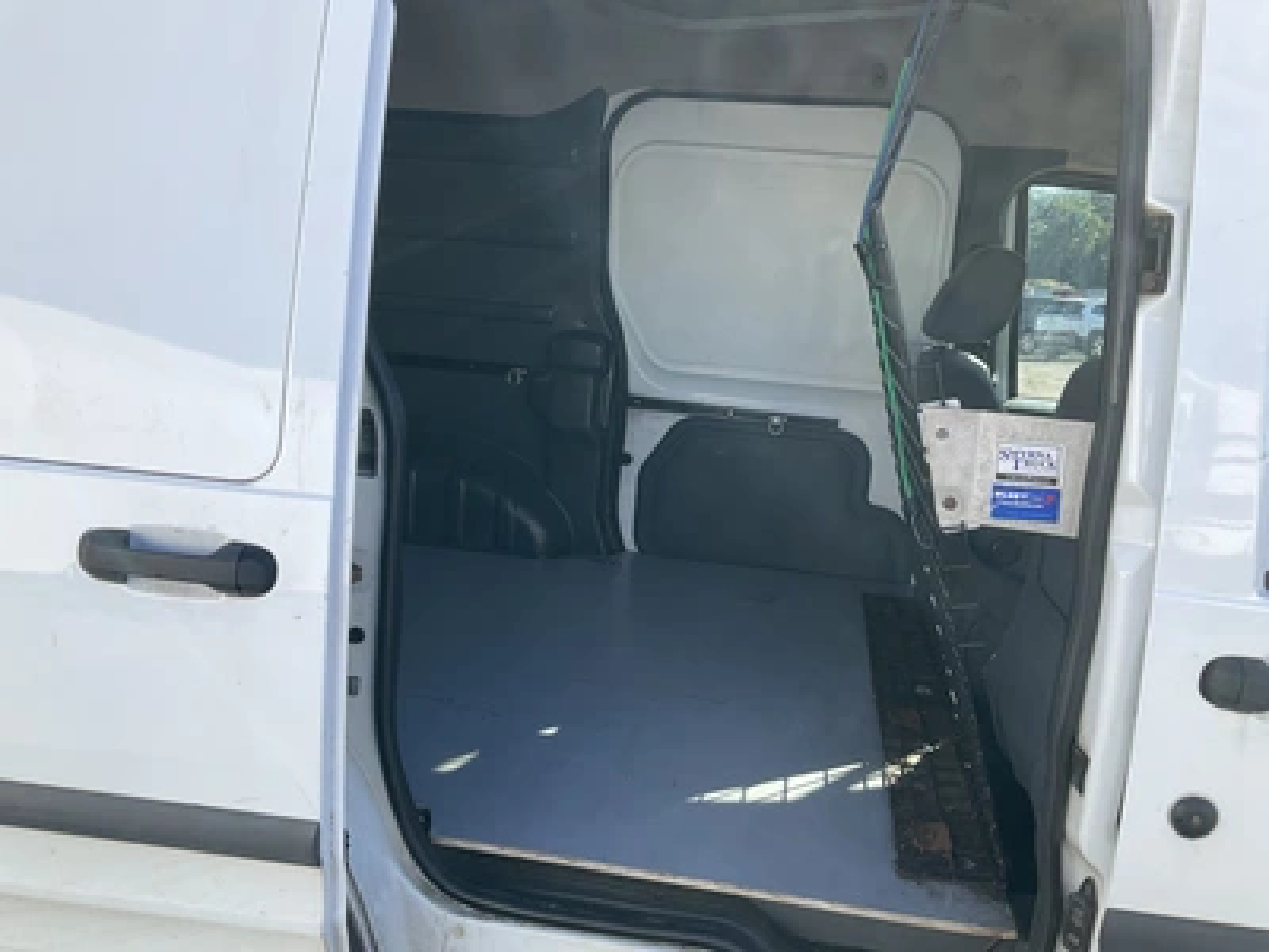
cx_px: 634
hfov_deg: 61.7
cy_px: 476
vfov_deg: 48.2
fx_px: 1063
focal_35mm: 29
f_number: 1.8
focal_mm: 3
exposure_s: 1/613
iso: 25
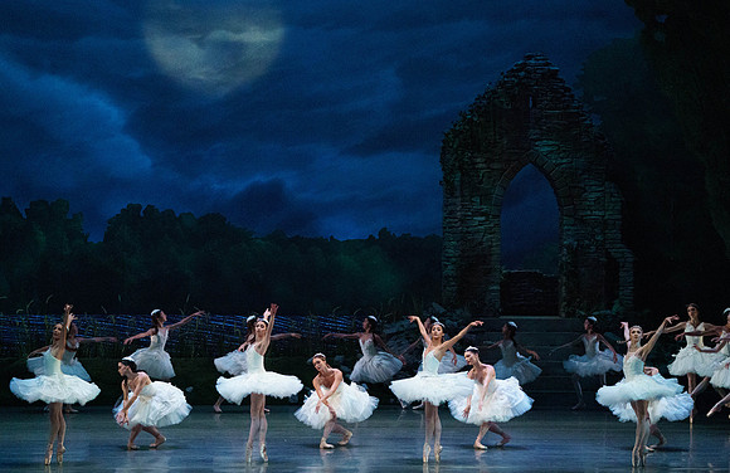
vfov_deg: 9.4
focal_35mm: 143
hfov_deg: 14.4
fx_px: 2881
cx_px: 365
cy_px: 240
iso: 8000
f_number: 5.6
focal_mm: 141
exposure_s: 1/250
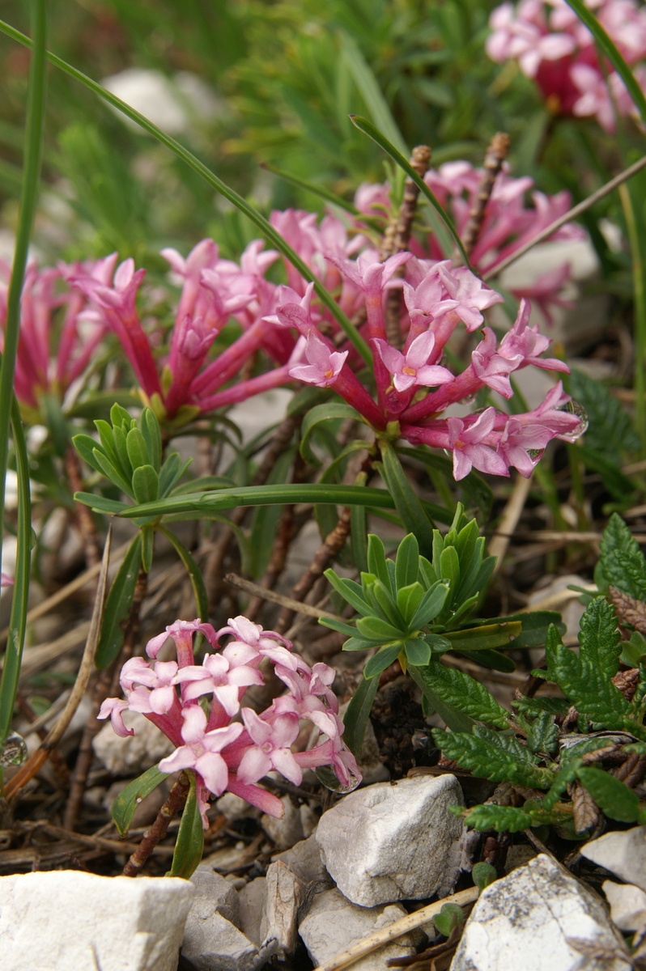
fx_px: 2831
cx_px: 323
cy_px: 486
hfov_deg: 13.0
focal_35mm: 105
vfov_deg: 19.5
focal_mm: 70
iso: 100
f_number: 14
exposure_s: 1/40
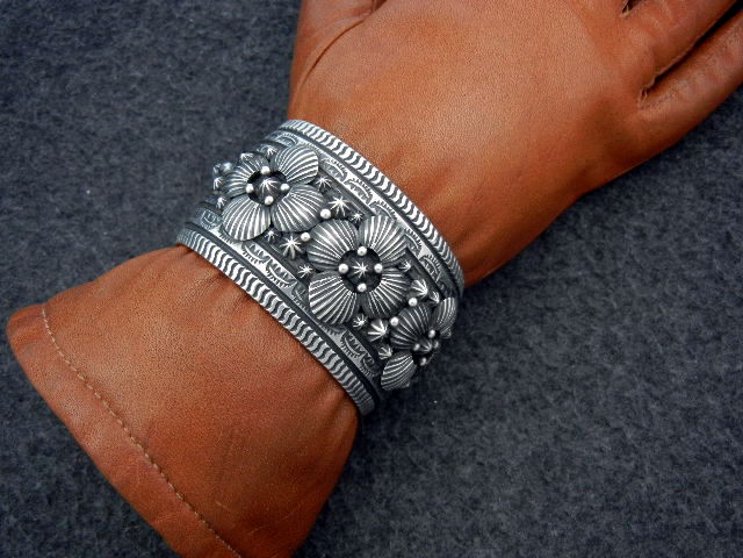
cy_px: 279
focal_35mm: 45
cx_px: 372
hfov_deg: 42.1
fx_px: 966
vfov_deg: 32.2
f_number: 3.8
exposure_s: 1/15.5
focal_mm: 8.1
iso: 400
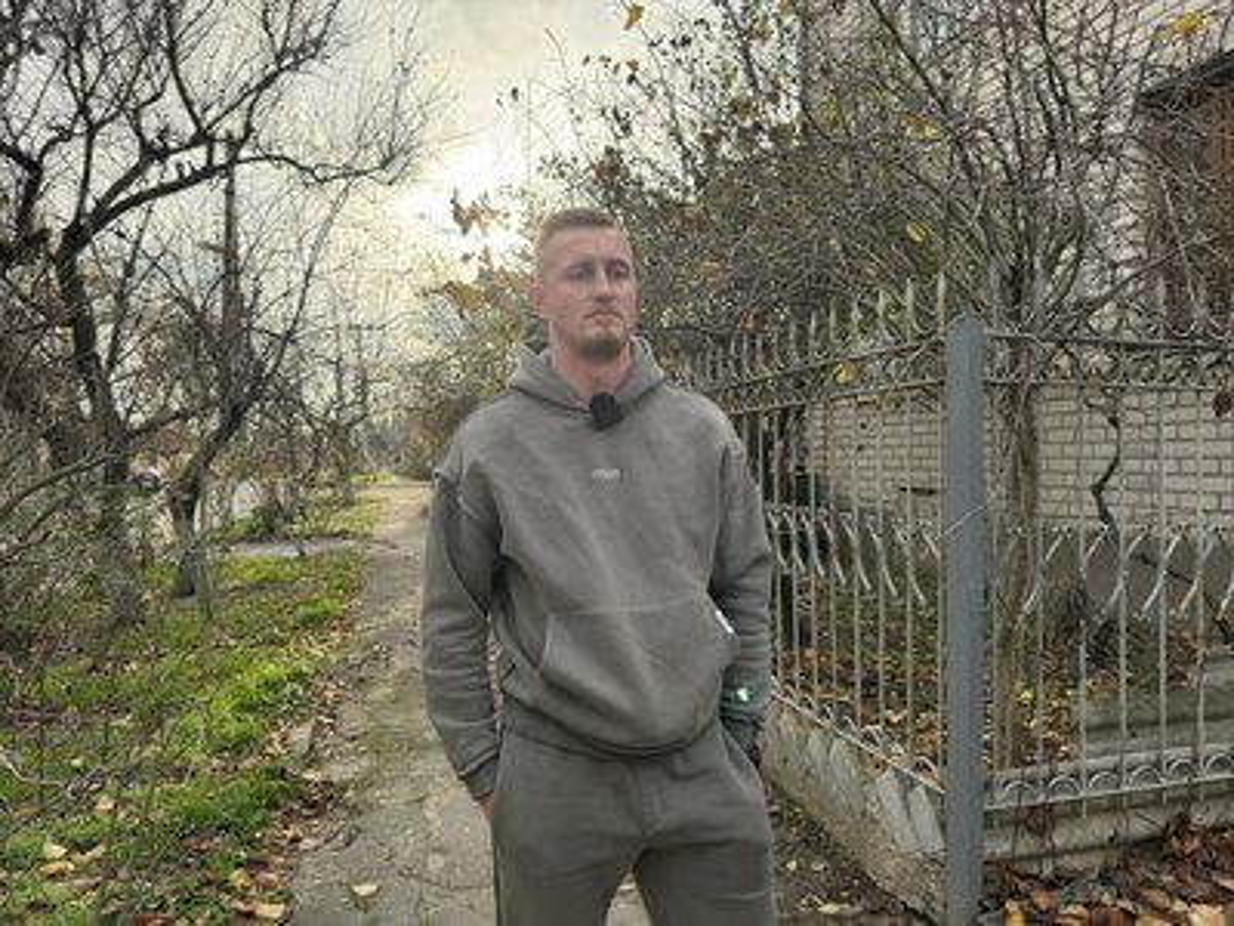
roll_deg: -0.1
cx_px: 617
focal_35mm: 24
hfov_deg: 71.6
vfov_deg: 56.8
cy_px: 463
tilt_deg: -0.2
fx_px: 856
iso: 80
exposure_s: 1/1010
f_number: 1.78
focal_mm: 6.76
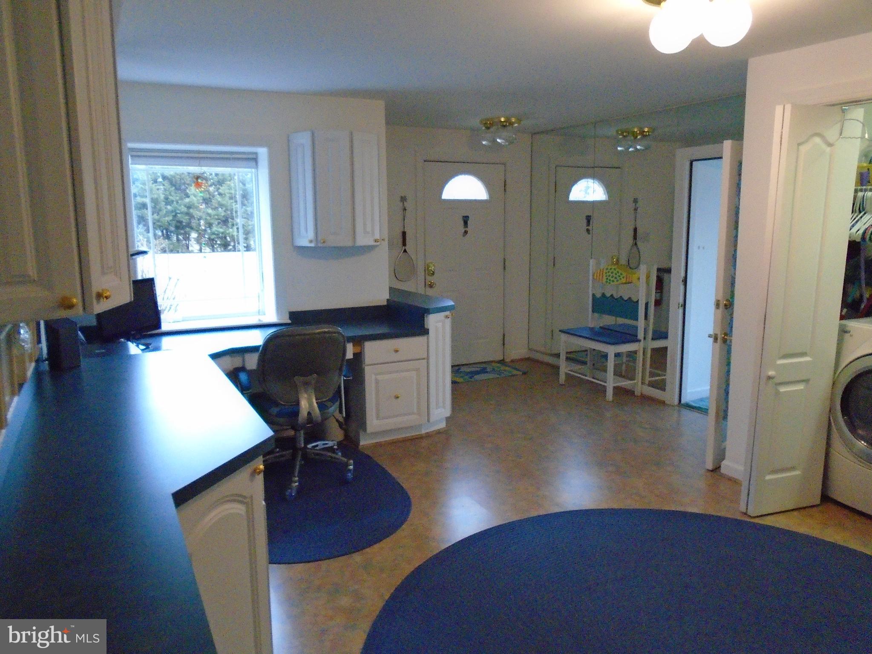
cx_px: 436
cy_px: 327
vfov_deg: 53.1
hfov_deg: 67.3
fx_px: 655
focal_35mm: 26
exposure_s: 1/80
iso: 800
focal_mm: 4.6
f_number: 3.2
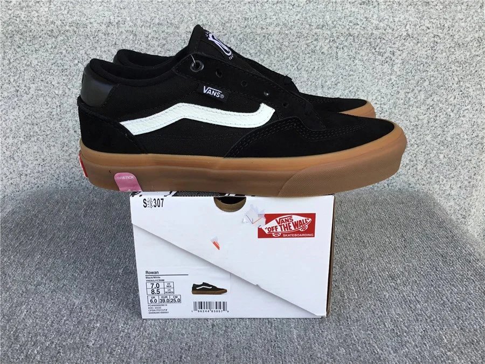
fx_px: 434
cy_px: 182
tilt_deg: -21.3
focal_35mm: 31
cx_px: 242
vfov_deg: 45.4
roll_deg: -0.5
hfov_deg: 58.4
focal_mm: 3.3
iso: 25
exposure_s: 1/264
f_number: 2.4
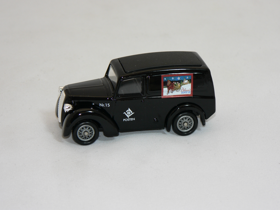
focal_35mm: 119
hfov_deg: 16.6
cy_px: 105
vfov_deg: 12.5
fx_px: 963
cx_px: 140
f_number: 3.2
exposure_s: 1/60
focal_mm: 19.9
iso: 80
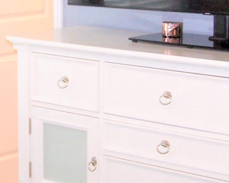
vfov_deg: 11.4
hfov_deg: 14.3
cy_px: 24
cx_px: 43
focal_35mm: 134
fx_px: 908
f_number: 2.8
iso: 140
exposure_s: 1/60
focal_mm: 6.3
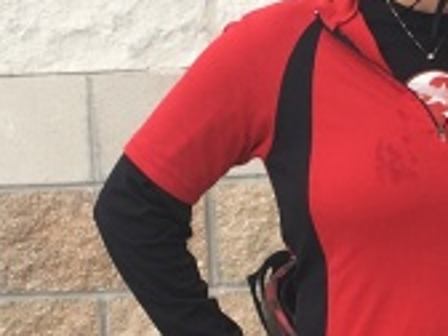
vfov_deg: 8.3
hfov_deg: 11.0
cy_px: 368
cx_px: 496
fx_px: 2291
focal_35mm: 177
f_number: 2.2
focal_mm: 4.15
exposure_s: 1/301
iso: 25
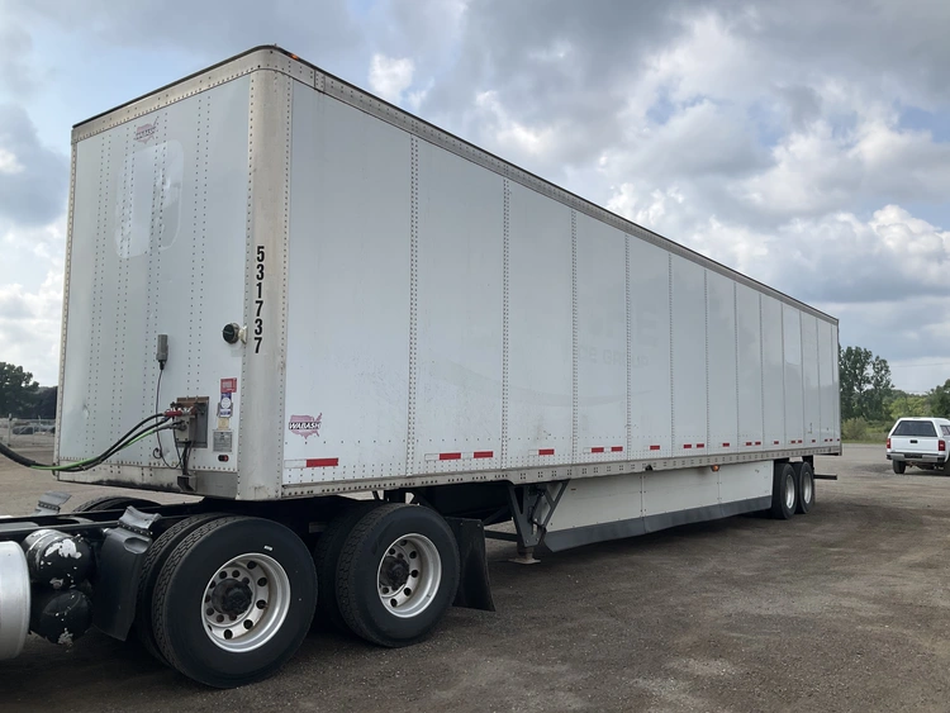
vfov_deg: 48.3
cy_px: 356
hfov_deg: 61.6
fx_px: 796
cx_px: 475
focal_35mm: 29
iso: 25
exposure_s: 1/1984
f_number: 1.8
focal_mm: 3
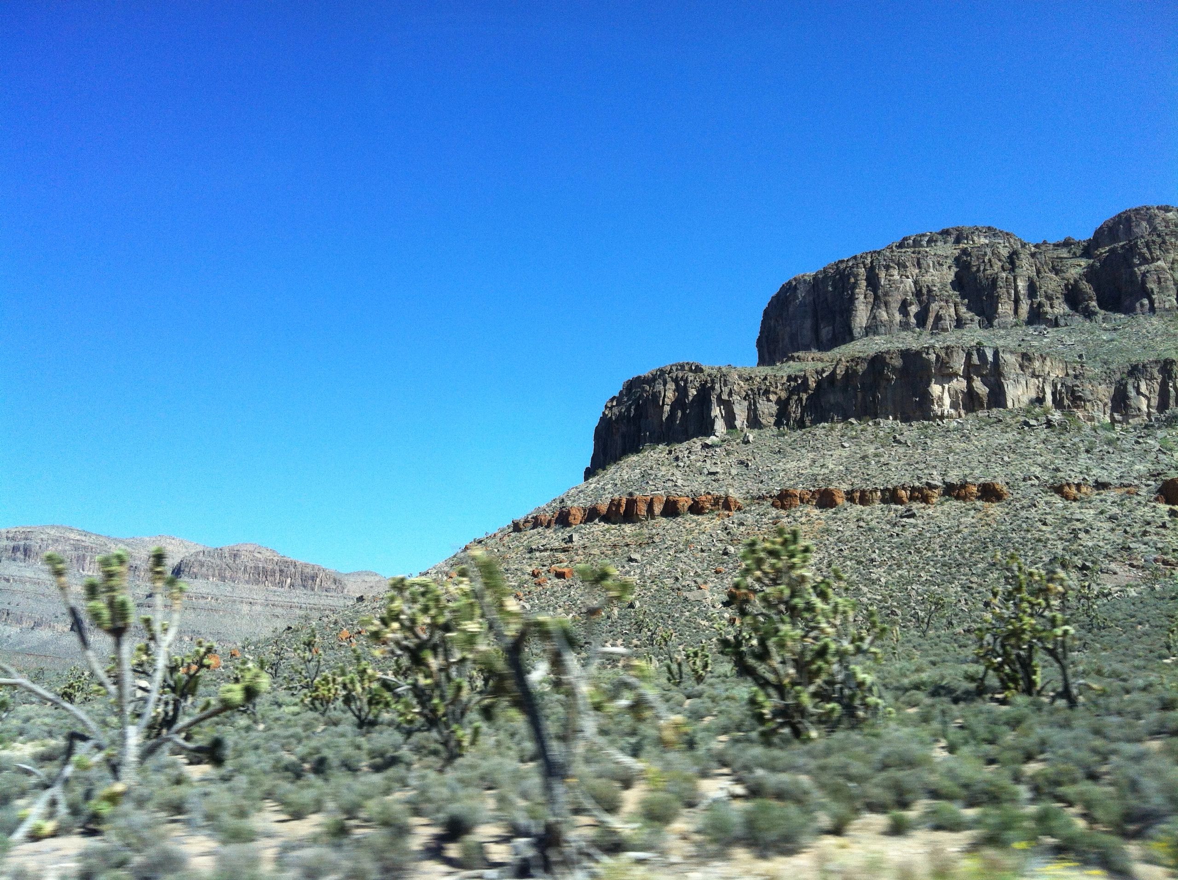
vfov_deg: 40.6
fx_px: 1189
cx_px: 589
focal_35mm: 35
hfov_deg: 52.7
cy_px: 440
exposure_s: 1/178
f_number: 2.8
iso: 80
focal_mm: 3.85
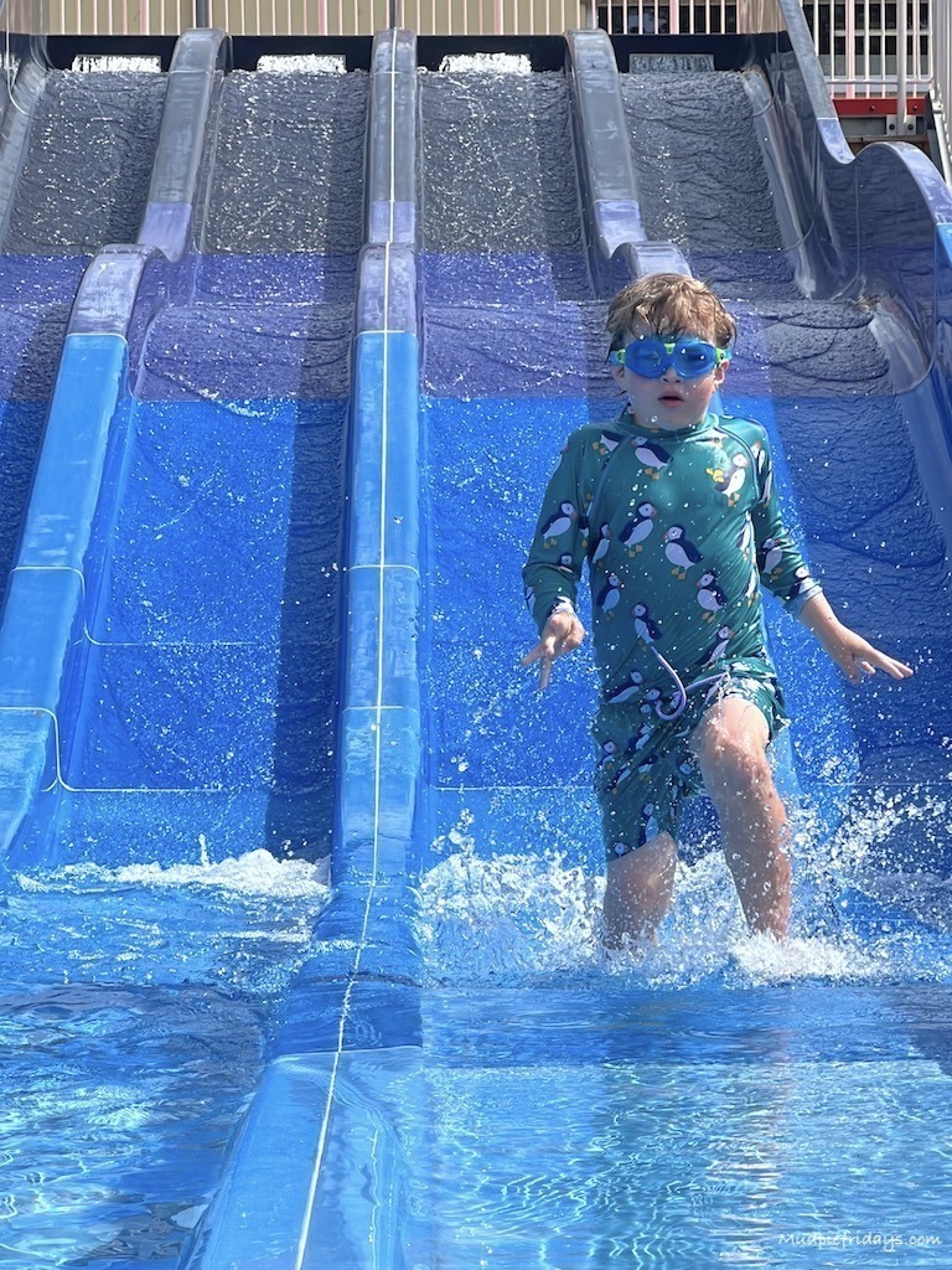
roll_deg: -0.9
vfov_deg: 20.4
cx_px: 476
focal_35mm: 96
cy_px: 635
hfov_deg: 15.4
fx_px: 3520
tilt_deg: -0.4
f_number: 2.8
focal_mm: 9
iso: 32
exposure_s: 1/763
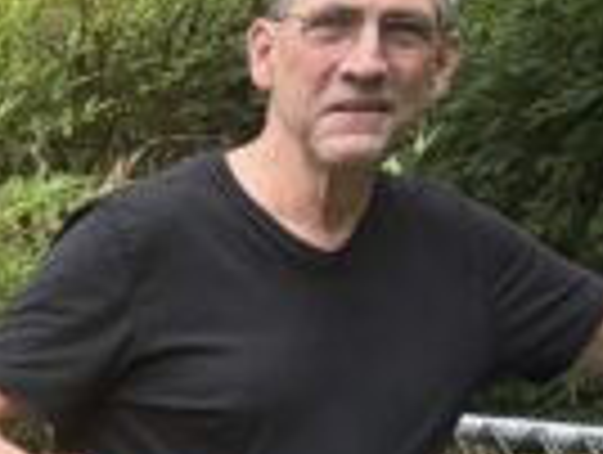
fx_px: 3455
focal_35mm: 198
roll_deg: +0.0
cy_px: 881
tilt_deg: -11.2
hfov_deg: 8.7
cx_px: -1017
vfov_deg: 7.3
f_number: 1.6
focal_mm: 5.96
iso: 32
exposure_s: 1/165
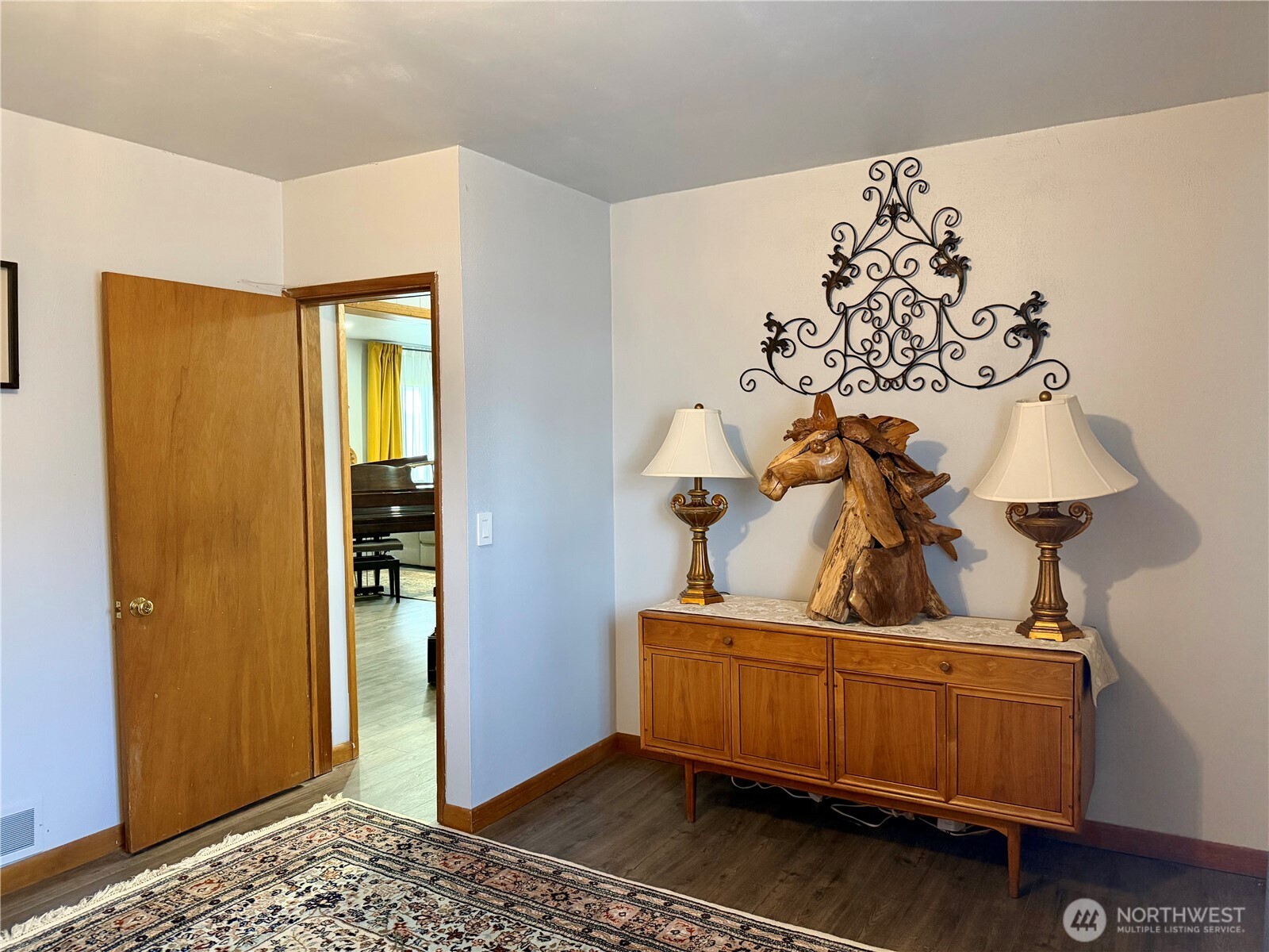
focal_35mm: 24
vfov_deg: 56.8
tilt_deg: -3.6
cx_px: 634
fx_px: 880
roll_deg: +0.9
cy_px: 476
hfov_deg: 71.6
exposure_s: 1/60
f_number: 1.78
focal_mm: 6.76
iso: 500
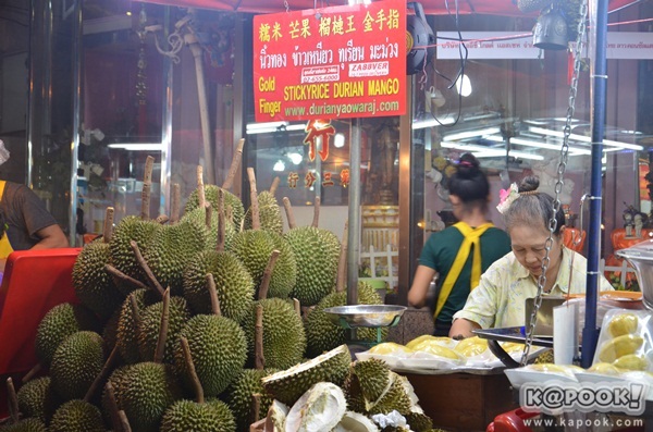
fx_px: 1303
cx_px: 326
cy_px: 216
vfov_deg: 18.8
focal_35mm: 72
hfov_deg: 28.1
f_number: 4.8
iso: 640
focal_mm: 48
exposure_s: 1/30
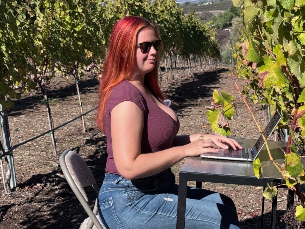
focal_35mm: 75
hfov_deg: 25.9
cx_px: 194
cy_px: 99
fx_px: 661
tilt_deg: -9.2
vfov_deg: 19.6
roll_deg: +6.0
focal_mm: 6.76
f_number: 1.78
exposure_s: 1/4310
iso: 64
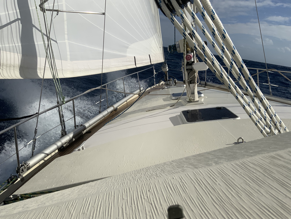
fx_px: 244
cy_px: 110
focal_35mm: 29
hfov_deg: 61.7
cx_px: 146
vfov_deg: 48.2
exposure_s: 1/7407
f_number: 1.8
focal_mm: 3
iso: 20
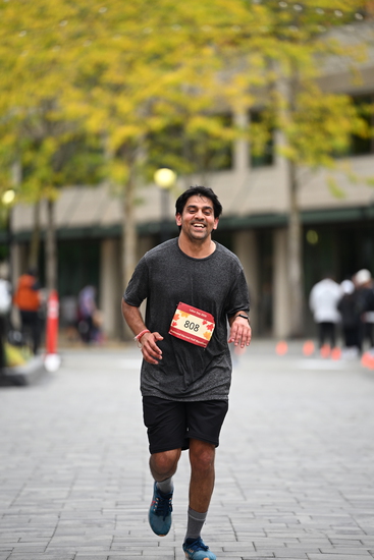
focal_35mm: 195
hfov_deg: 7.0
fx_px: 3037
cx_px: 187
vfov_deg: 10.5
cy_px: 280
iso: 640
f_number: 2.8
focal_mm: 195
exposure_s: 1/2000
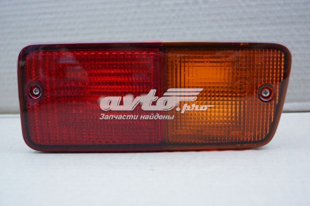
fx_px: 336
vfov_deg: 34.2
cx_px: 155
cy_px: 103
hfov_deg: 49.6
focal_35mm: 39
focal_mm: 26
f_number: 4.5
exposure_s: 1/60
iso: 1000
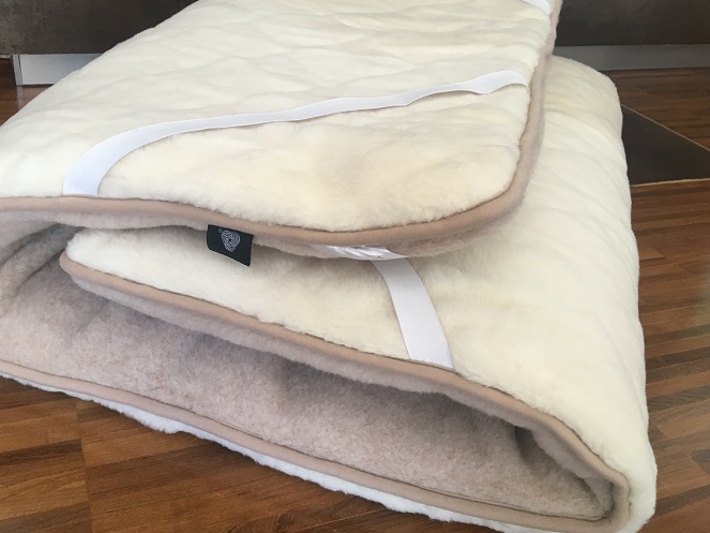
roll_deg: -4.9
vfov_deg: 40.6
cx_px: 304
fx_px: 718
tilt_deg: -30.5
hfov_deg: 52.5
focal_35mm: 35
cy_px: 242
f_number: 2.2
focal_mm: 4.15
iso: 50
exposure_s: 1/33
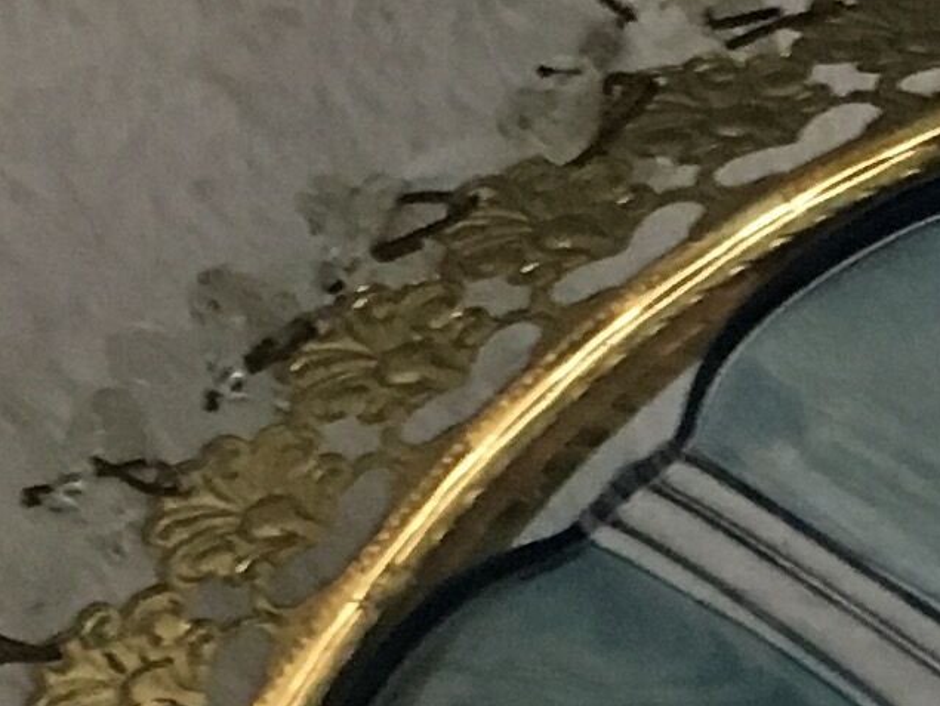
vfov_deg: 7.7
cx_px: 1420
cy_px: 1479
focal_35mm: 184
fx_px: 4999
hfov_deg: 10.4
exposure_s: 1/20
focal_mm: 4.15
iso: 200
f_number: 2.2
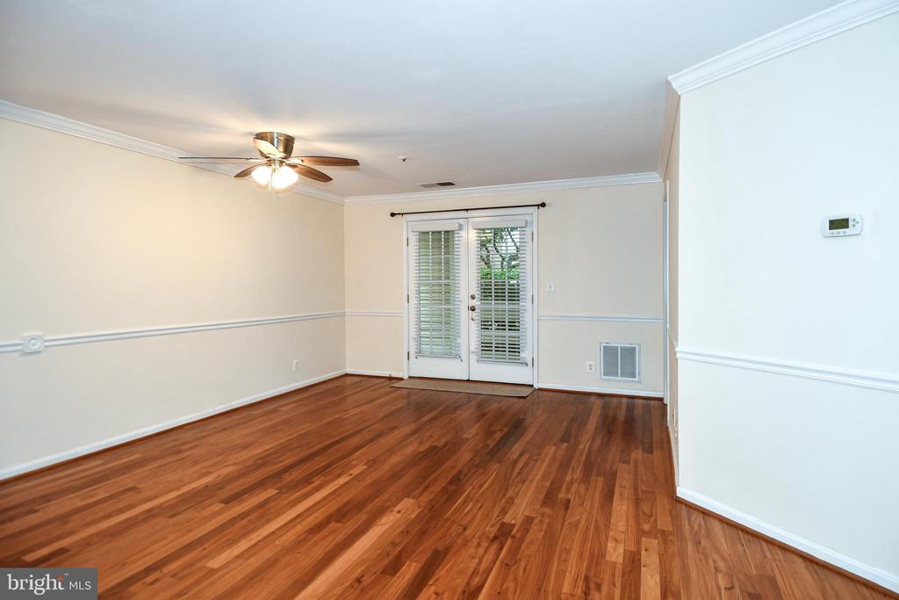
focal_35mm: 18
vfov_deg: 67.4
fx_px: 450
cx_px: 450
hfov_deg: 90.0
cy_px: 300
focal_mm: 12
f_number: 4
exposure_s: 1/60
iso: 450
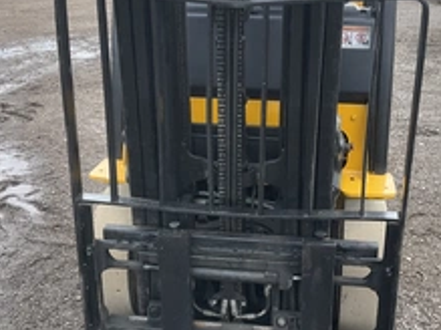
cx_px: 254
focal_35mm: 53
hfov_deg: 36.1
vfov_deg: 27.5
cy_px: 183
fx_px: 675
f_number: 1.8
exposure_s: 1/292
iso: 25
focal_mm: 3
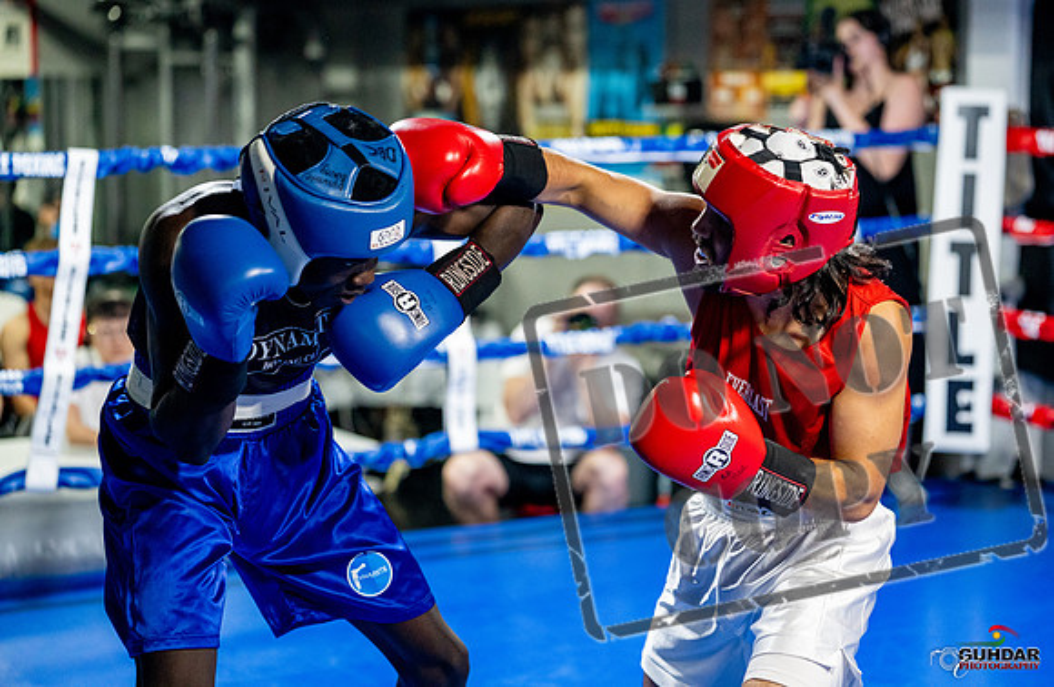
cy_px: 301
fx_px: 2250
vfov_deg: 17.4
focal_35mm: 77
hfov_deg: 26.4
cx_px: 579
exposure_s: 1/1000
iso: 5000
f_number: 2
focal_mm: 70
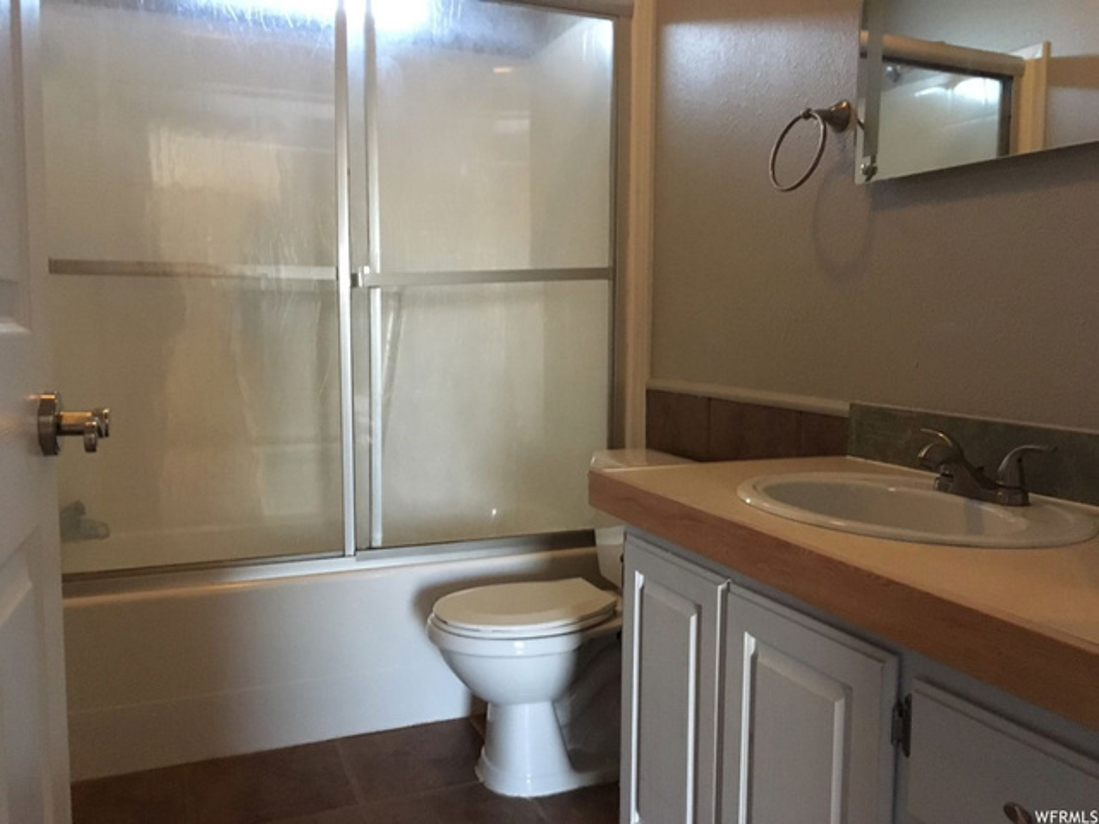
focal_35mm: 29
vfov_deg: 48.2
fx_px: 921
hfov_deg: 61.7
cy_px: 412
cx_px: 550
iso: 320
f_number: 2.2
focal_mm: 4.15
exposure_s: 1/15
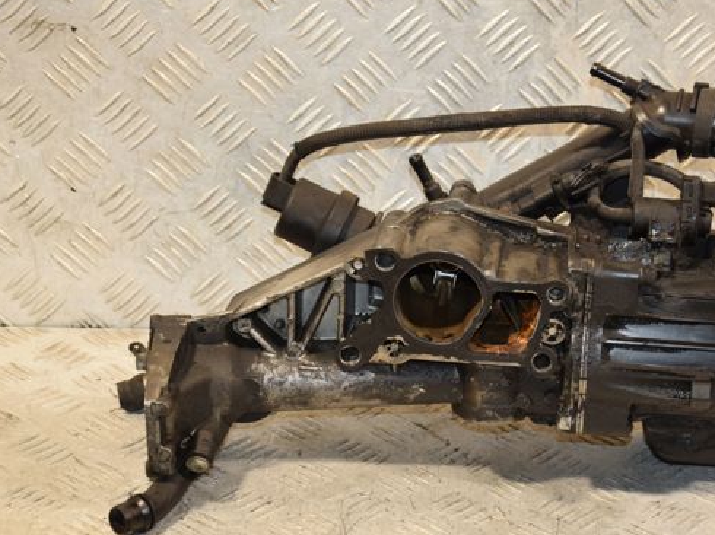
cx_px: 439
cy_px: 297
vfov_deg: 15.1
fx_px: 2023
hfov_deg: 20.0
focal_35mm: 98
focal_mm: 52
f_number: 5
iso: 800
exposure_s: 1/125
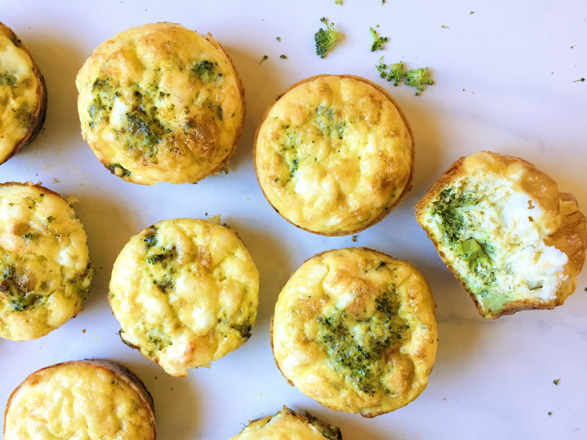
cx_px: 294
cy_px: 220
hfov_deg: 61.7
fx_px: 492
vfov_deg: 48.2
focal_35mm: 29
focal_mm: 4.15
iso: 64
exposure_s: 1/30
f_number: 2.2
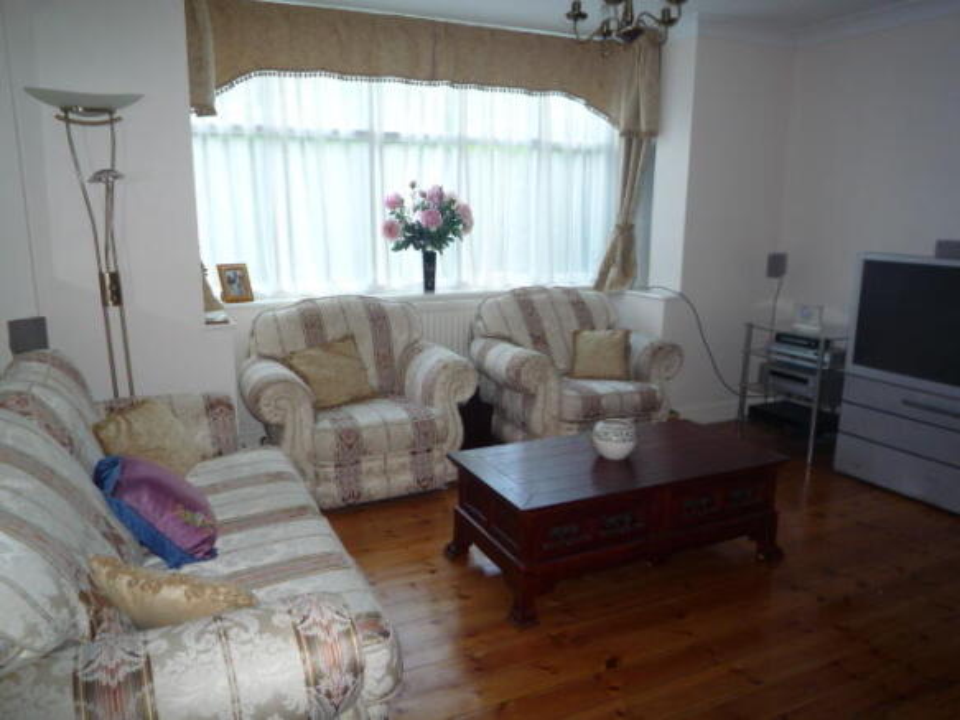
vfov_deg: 54.9
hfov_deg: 69.4
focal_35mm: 25
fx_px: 693
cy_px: 360
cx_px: 480
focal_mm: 4.4
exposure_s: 1/30
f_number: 2.8
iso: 100
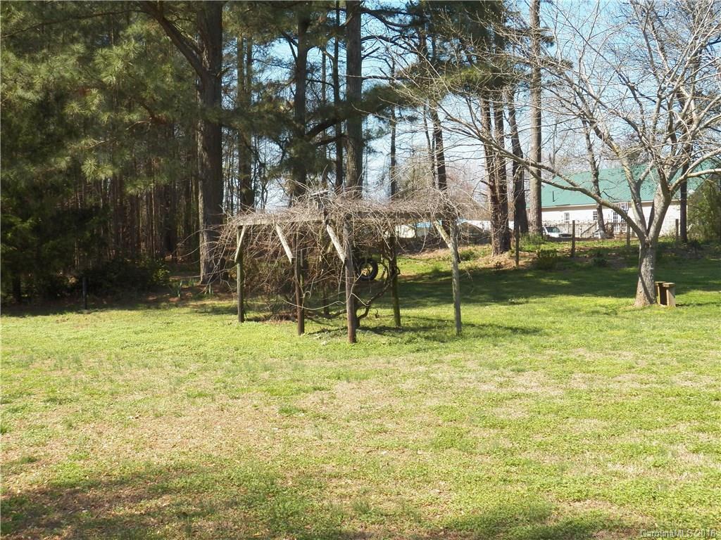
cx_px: 360
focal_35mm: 50
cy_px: 270
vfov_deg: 29.1
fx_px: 1041
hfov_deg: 38.2
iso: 125
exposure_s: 1/500
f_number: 4
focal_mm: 8.9
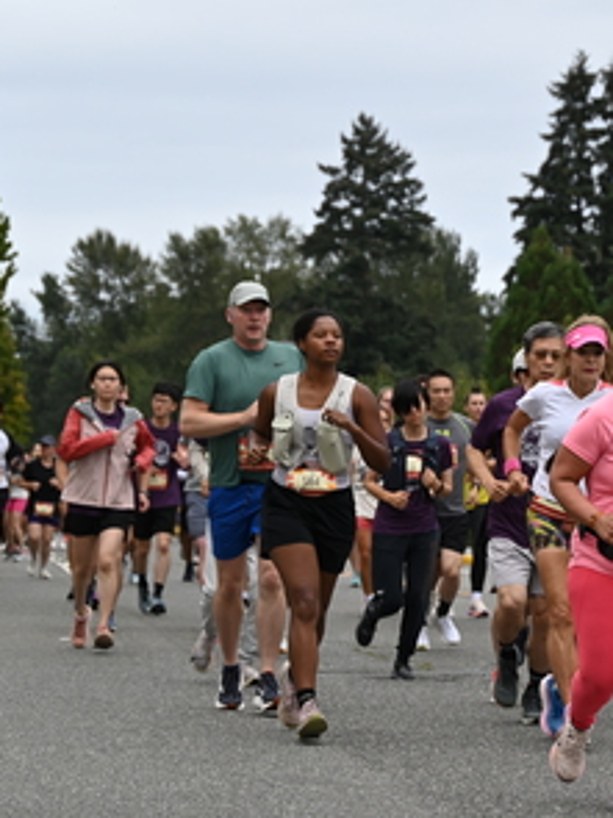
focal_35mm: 163
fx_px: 3851
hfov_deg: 9.0
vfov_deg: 12.1
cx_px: 655
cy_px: 431
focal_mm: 91
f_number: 6.3
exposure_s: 1/200
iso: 400
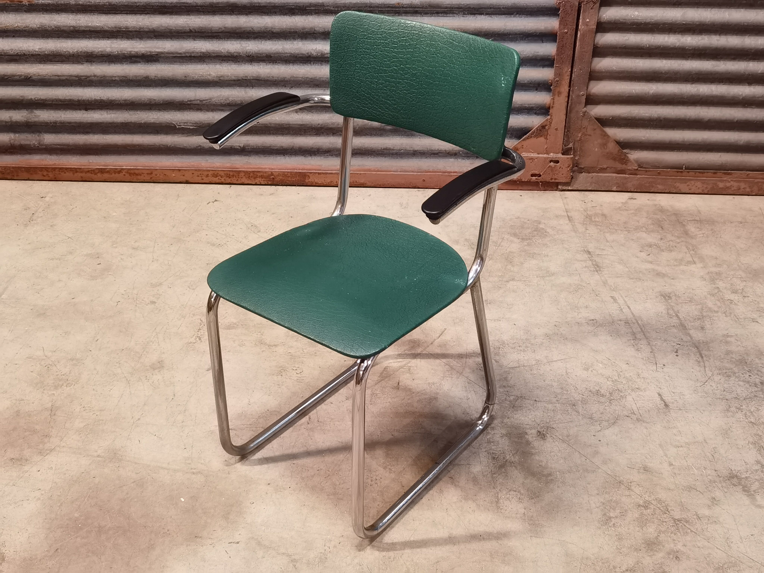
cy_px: 286
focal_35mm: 41
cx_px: 382
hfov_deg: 45.8
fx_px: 905
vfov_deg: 35.1
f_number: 1.9
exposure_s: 1/25
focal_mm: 6.71
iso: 800
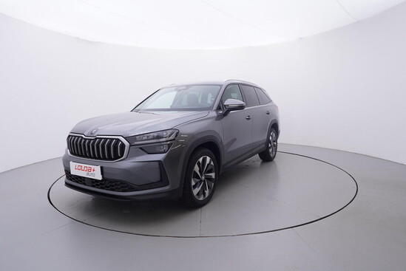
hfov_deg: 77.3
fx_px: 254
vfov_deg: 56.2
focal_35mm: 22
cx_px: 203
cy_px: 136
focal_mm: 15
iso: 200
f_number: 5
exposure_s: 1/80
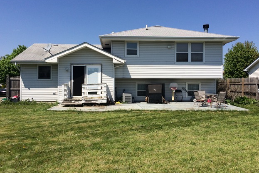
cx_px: 126
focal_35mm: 31
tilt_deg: +0.0
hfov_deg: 60.3
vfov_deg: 42.3
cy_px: 81
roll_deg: +1.1
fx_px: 223
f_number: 2.2
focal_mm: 4.15
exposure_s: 1/3165
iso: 32
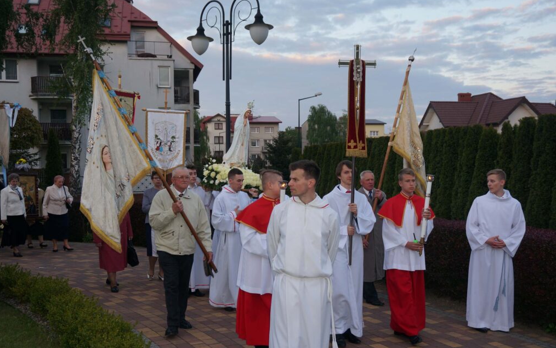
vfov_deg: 34.4
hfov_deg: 52.7
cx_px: 277
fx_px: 561
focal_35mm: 37
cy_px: 184
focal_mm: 24
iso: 320
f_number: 4.5
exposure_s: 1/160
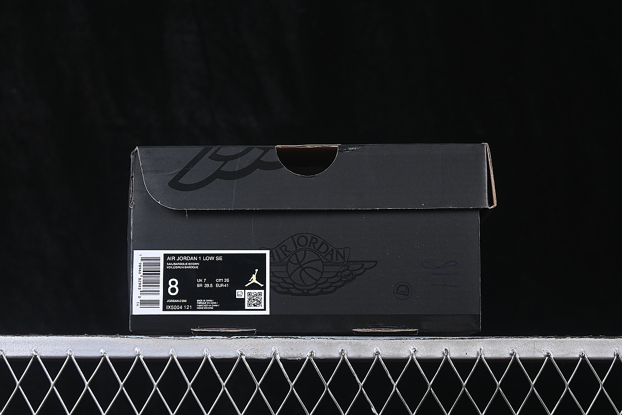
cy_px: 208
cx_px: 311
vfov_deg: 18.2
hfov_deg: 27.0
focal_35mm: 75
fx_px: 1296
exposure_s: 1/60
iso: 160
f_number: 6.3
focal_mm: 50
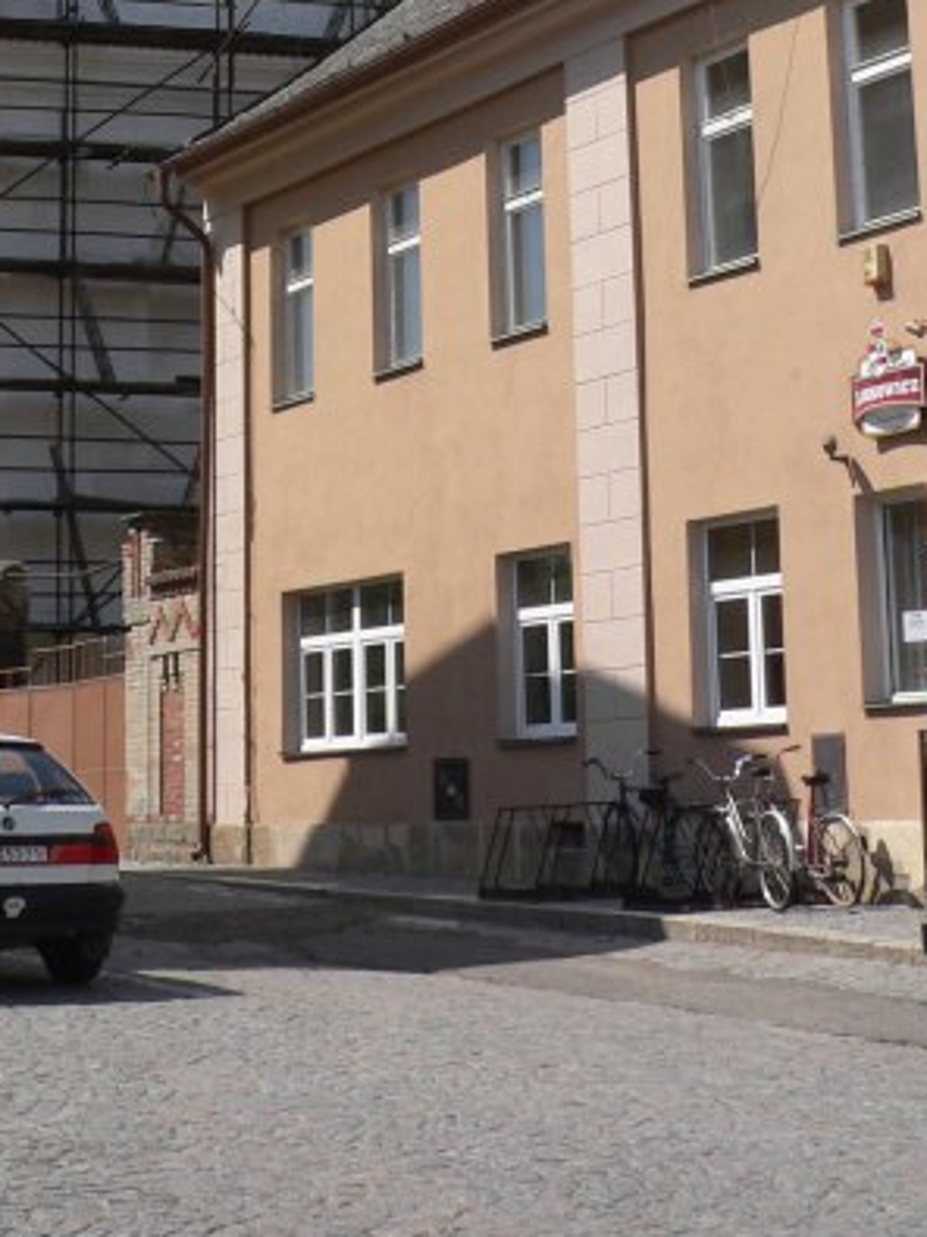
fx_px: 2965
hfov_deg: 17.6
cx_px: 150
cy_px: 66
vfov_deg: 22.8
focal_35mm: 83
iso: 80
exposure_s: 1/500
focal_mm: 6.8
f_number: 5.2
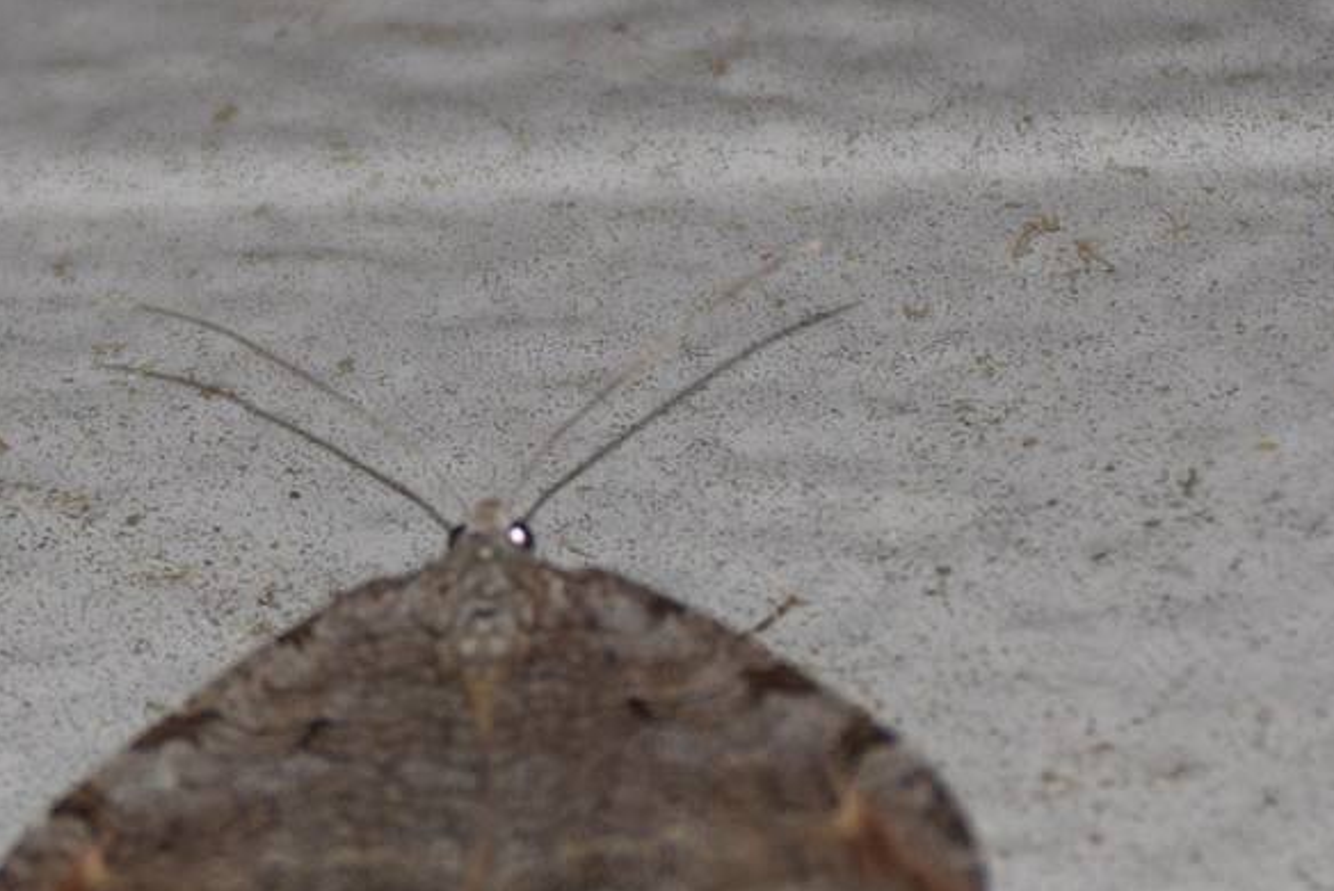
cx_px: 457
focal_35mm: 345
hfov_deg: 6.0
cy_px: 681
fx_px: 12790
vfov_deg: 4.0
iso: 320
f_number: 5.6
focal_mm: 140
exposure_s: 1/60
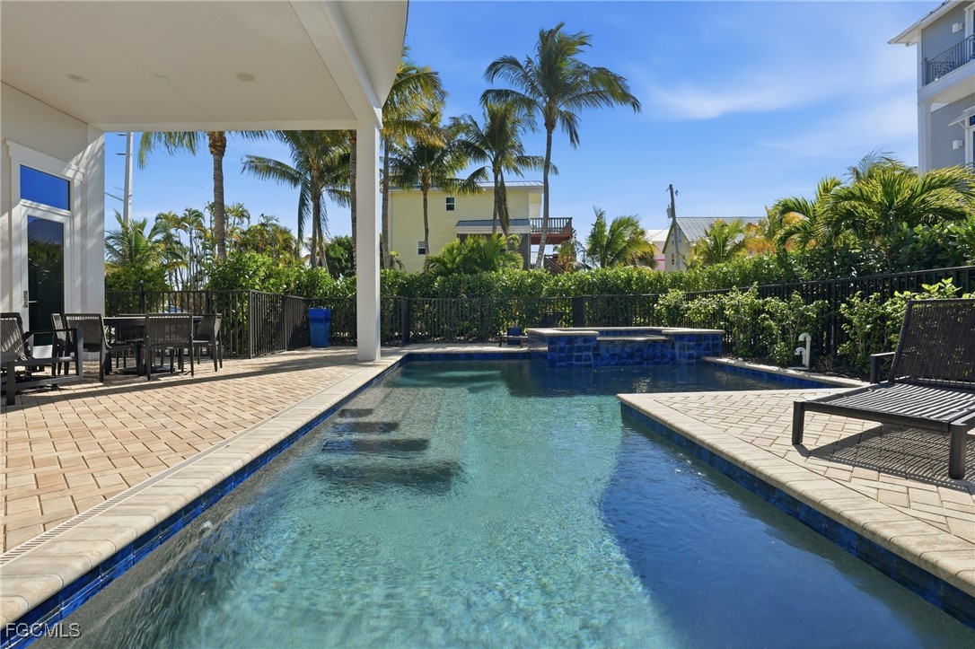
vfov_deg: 73.7
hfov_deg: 96.8
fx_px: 433
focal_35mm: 16
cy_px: 324
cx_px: 488
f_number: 9
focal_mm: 16
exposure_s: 1/4000
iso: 400
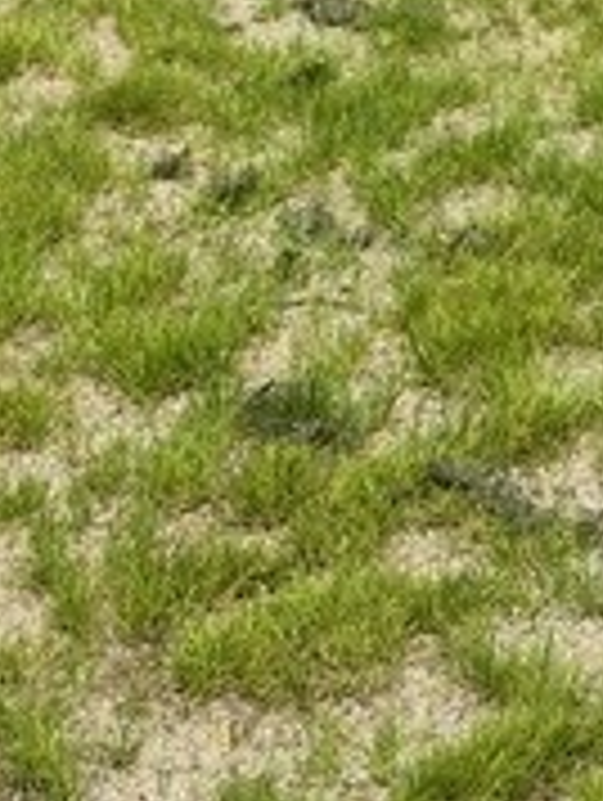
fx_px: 3059
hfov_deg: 10.2
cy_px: -1138
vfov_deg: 12.0
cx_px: 1269
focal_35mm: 132
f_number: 1.8
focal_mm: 5.4
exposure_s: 1/2312
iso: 25
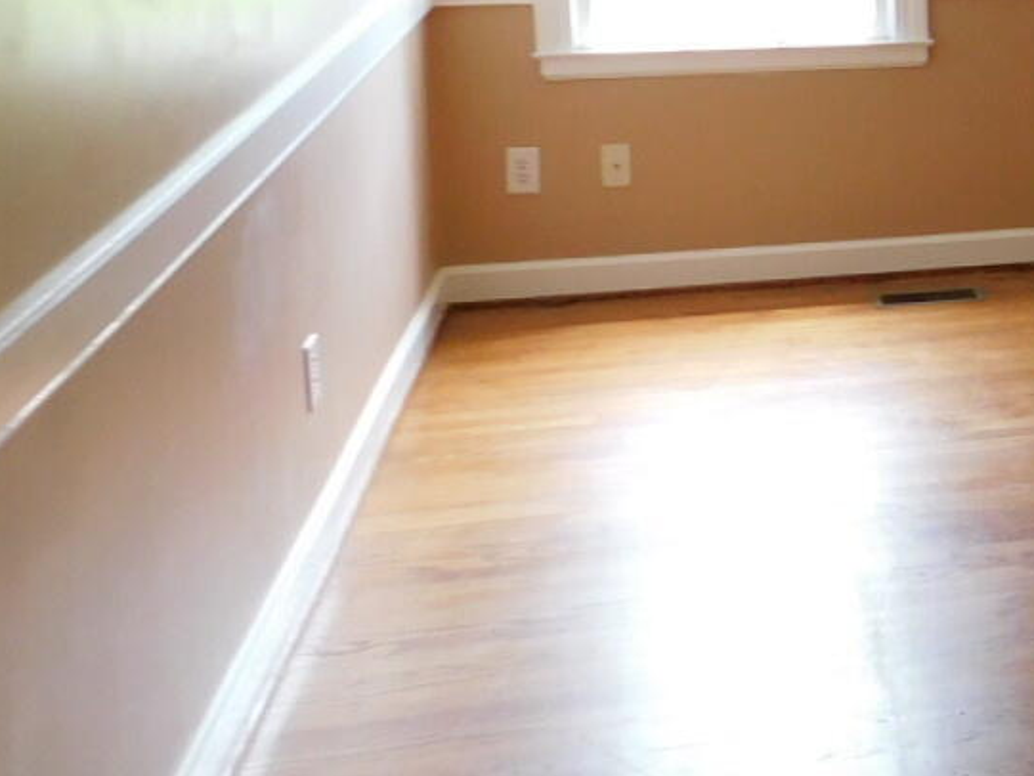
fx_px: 2032
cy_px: -4
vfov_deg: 20.9
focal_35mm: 68
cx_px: 1519
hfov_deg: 23.4
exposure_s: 1/30
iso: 160
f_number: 3
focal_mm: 4
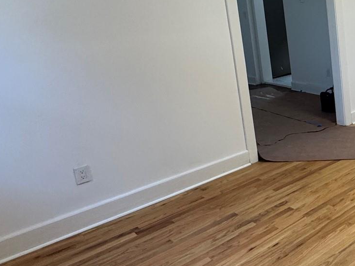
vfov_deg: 35.9
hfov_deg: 35.9
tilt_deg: -10.7
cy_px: 64
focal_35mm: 39
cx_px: 438
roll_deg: +2.4
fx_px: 400
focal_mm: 2.22
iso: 250
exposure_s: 1/120
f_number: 2.2
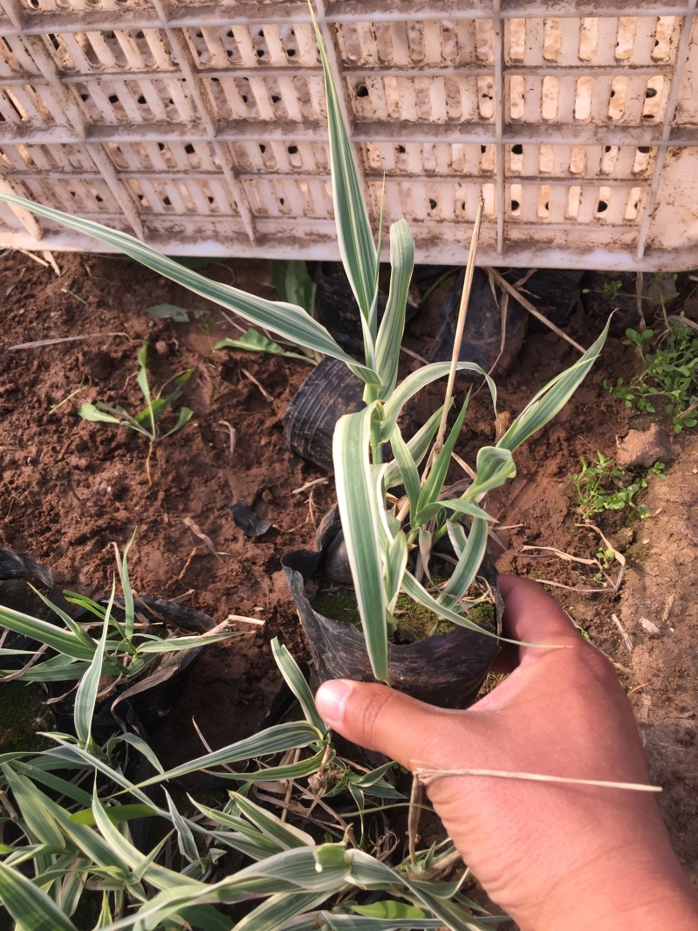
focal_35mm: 29
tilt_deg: -60.3
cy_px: 466
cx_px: 349
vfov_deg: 61.7
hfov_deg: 48.2
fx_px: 780
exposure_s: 1/380
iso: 32
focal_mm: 4.15
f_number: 2.2
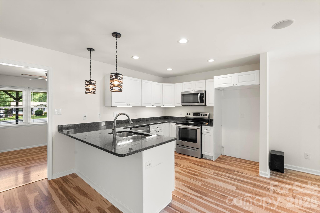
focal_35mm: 16
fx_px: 142
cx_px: 160
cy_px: 106
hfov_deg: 96.7
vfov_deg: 73.7
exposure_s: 1/25
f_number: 8
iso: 800
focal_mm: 16
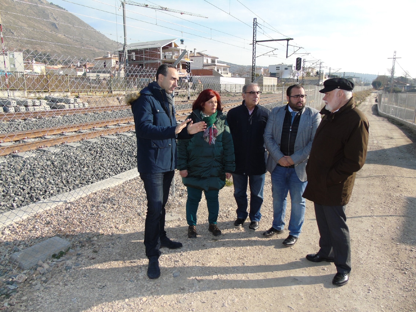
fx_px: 300
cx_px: 208
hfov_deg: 69.4
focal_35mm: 25
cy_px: 156
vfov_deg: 54.9
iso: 80
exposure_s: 1/640
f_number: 3.4
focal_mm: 4.4
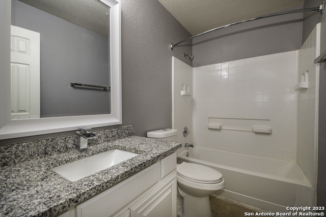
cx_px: 163
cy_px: 108
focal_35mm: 16
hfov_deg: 96.7
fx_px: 145
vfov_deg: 73.8
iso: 320
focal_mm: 16
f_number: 8
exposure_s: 1/60
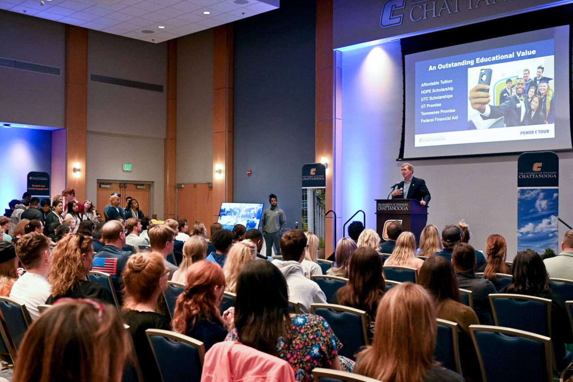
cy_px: 191
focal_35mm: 39
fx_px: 620
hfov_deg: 49.6
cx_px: 286
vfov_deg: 34.2
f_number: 5
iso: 4000
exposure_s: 1/200
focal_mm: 39
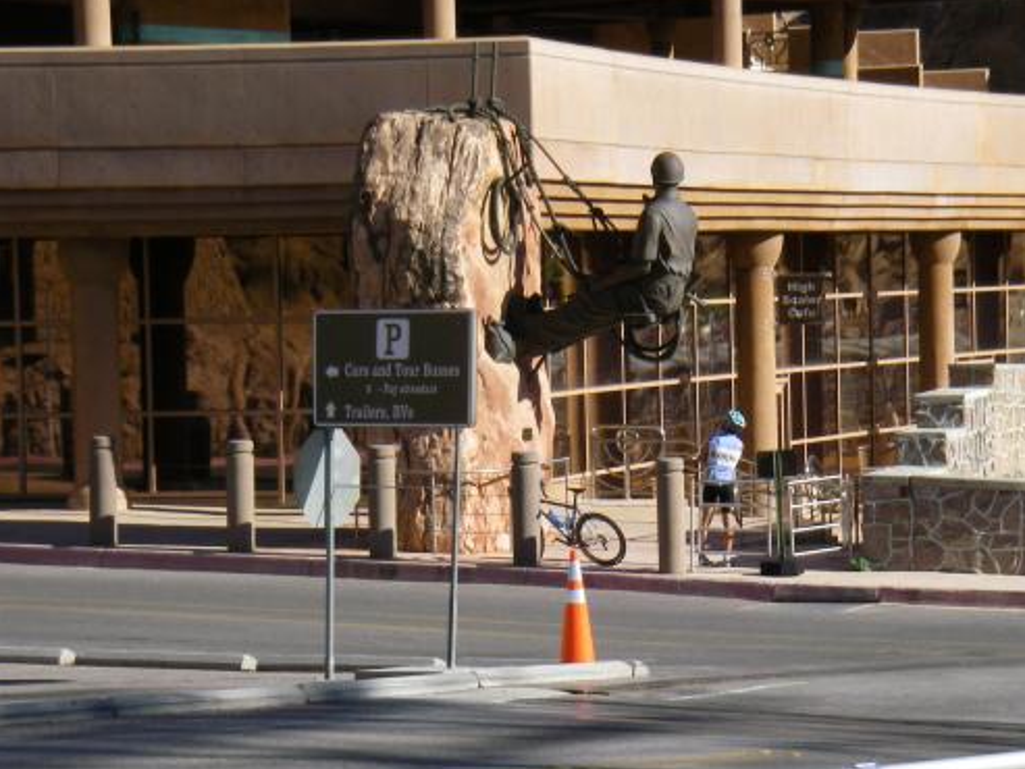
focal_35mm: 148
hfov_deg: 13.3
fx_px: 4383
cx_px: 642
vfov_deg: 10.0
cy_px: 391
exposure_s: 1/200
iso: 100
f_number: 8
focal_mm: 18.9
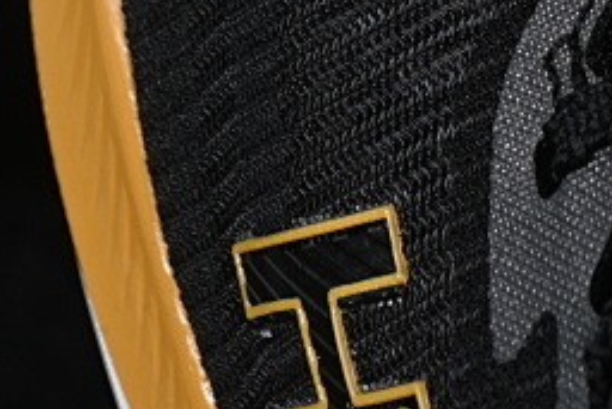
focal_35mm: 316
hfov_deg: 6.5
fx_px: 5375
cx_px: 720
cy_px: -411
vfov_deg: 4.3
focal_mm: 50
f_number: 6.3
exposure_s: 1/50
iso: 160
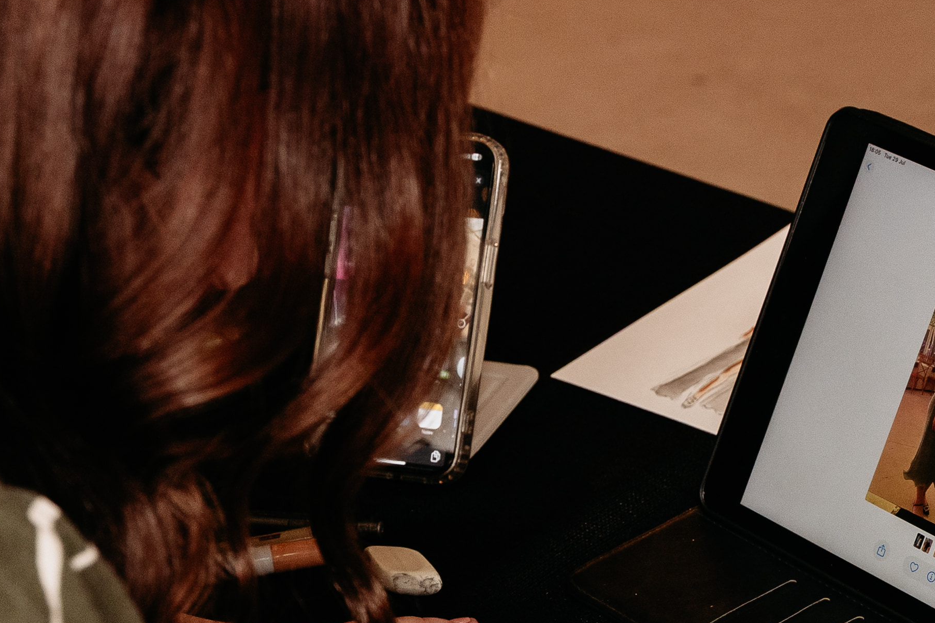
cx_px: 803
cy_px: 721
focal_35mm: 113
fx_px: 2935
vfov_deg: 11.9
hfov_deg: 17.9
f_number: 4.5
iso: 400
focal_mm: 34
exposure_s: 1/200
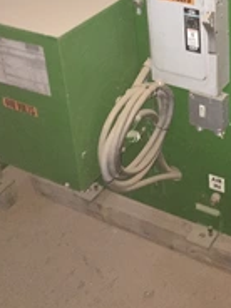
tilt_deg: -21.6
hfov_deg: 22.6
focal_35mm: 63
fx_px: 561
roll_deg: -0.1
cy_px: -8
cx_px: 216
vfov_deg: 28.6
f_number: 2.2
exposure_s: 1/16
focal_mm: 4.15
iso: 320
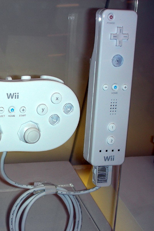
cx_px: 24
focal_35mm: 74
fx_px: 475
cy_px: 116
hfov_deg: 18.2
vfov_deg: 27.3
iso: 50
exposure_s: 1/60.1
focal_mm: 8.8
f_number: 3.7
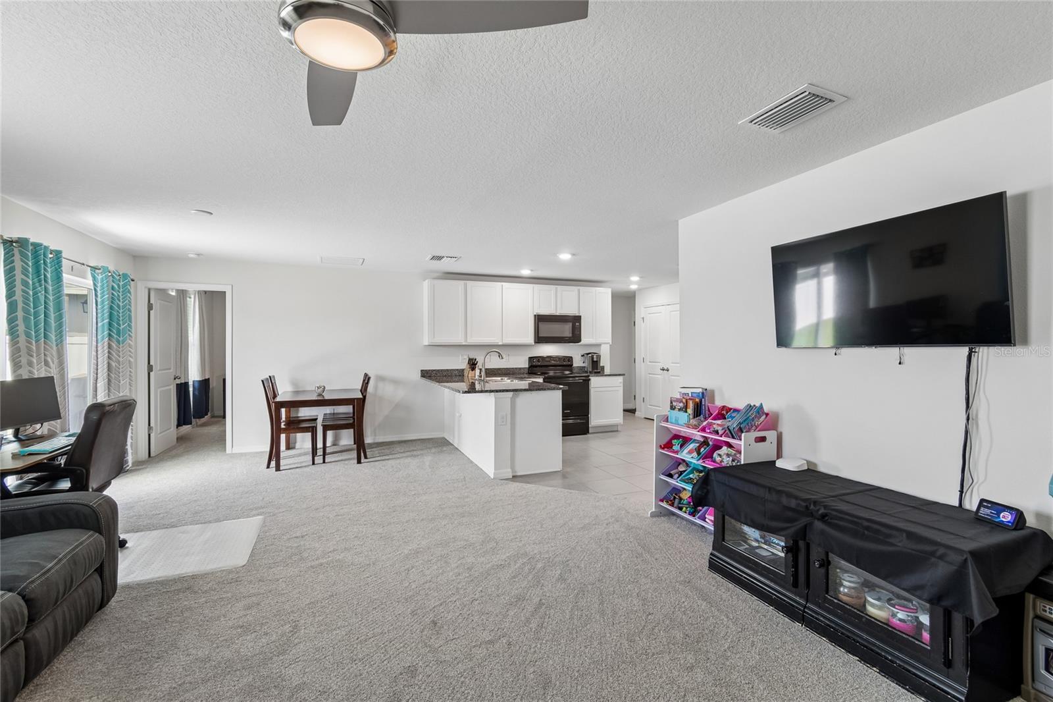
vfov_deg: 77.3
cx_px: 526
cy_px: 351
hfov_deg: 100.4
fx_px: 439
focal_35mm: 15
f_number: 7.1
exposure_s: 1/5
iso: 100
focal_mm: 10
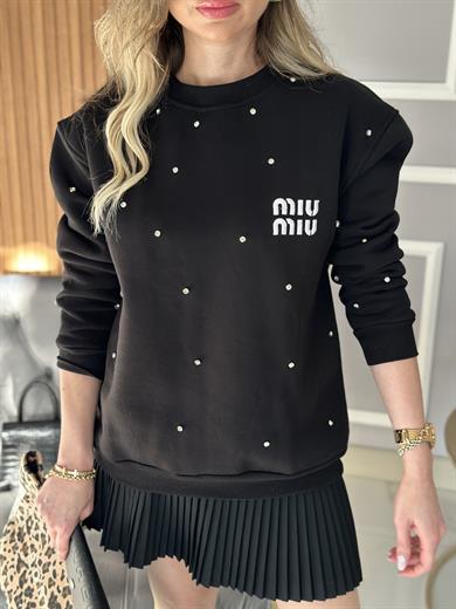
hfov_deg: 30.3
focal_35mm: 48
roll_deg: -1.2
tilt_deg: -19.3
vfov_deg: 39.7
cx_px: 228
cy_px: 304
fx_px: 843
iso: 160
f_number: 1.78
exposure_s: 1/60
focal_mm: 6.86
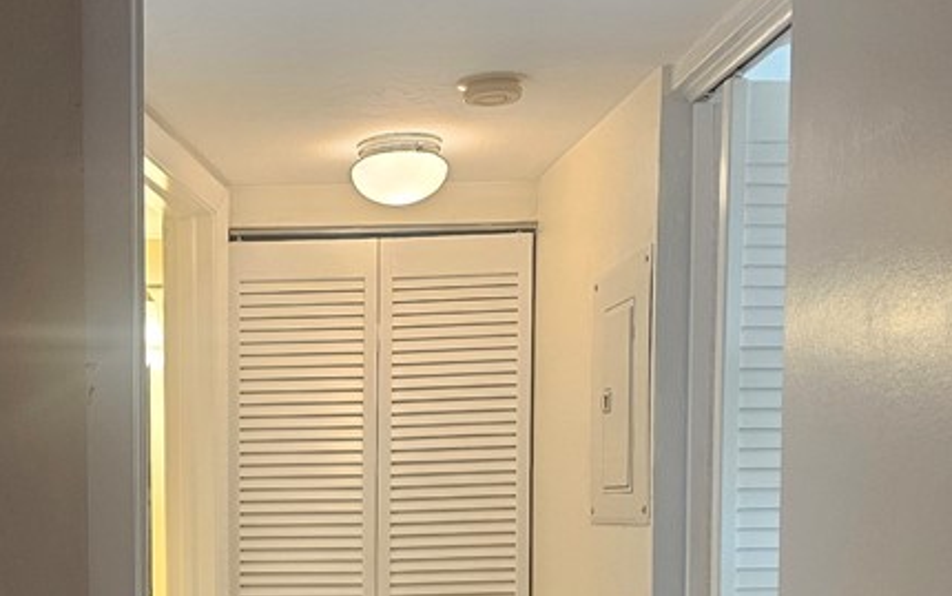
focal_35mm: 58
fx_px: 1505
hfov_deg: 33.8
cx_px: 155
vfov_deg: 21.7
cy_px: 583
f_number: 1.7
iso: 250
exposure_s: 1/120
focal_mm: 6.3
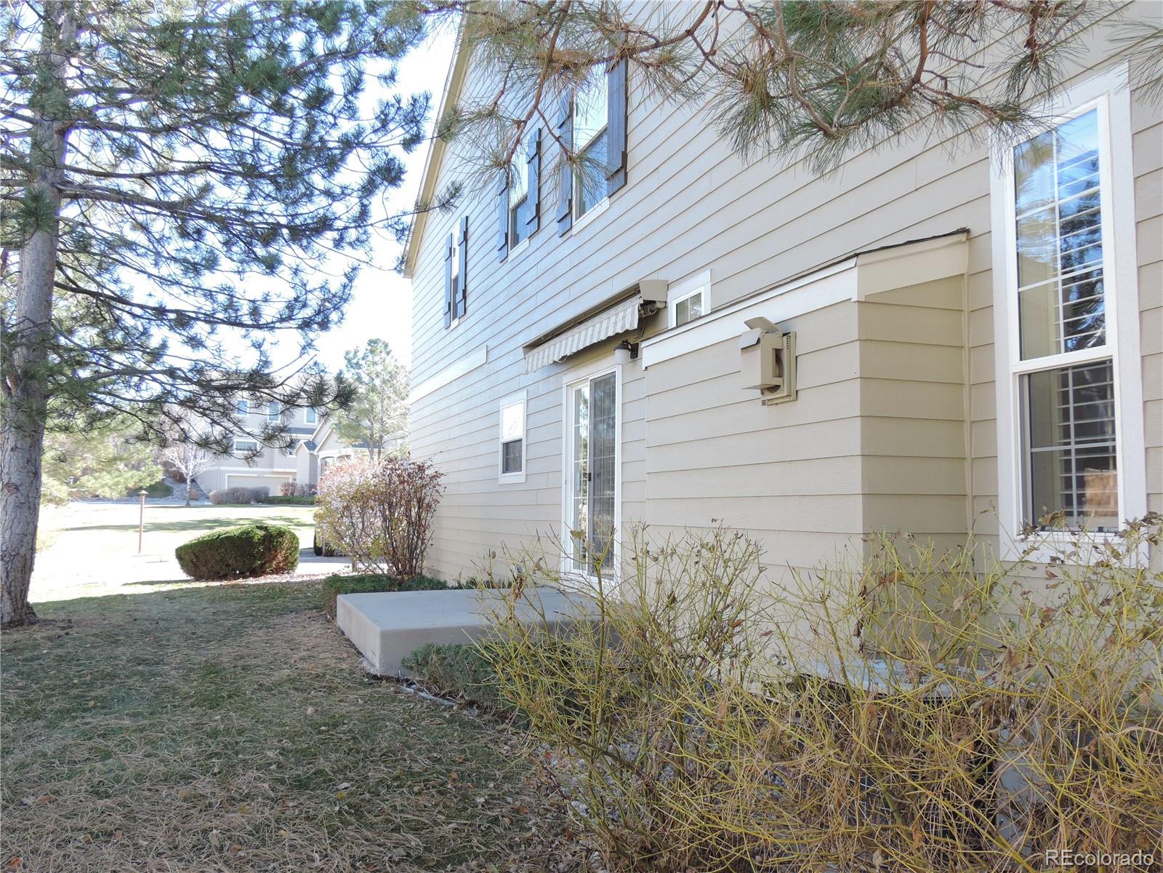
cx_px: 582
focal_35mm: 30
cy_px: 436
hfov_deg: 60.0
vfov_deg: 46.8
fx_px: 1008
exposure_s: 1/100
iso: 80
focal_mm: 5.3
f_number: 3.1
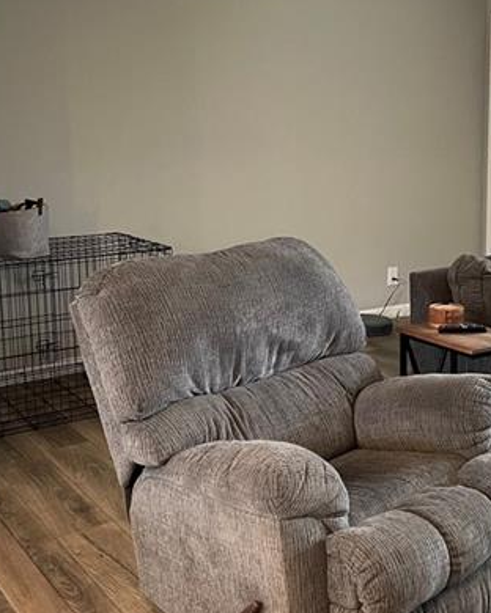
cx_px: 359
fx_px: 908
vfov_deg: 37.1
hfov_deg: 29.8
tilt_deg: -7.6
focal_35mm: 50
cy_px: 236
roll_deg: +0.5
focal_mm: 4.2
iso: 320
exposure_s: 1/60
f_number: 1.6
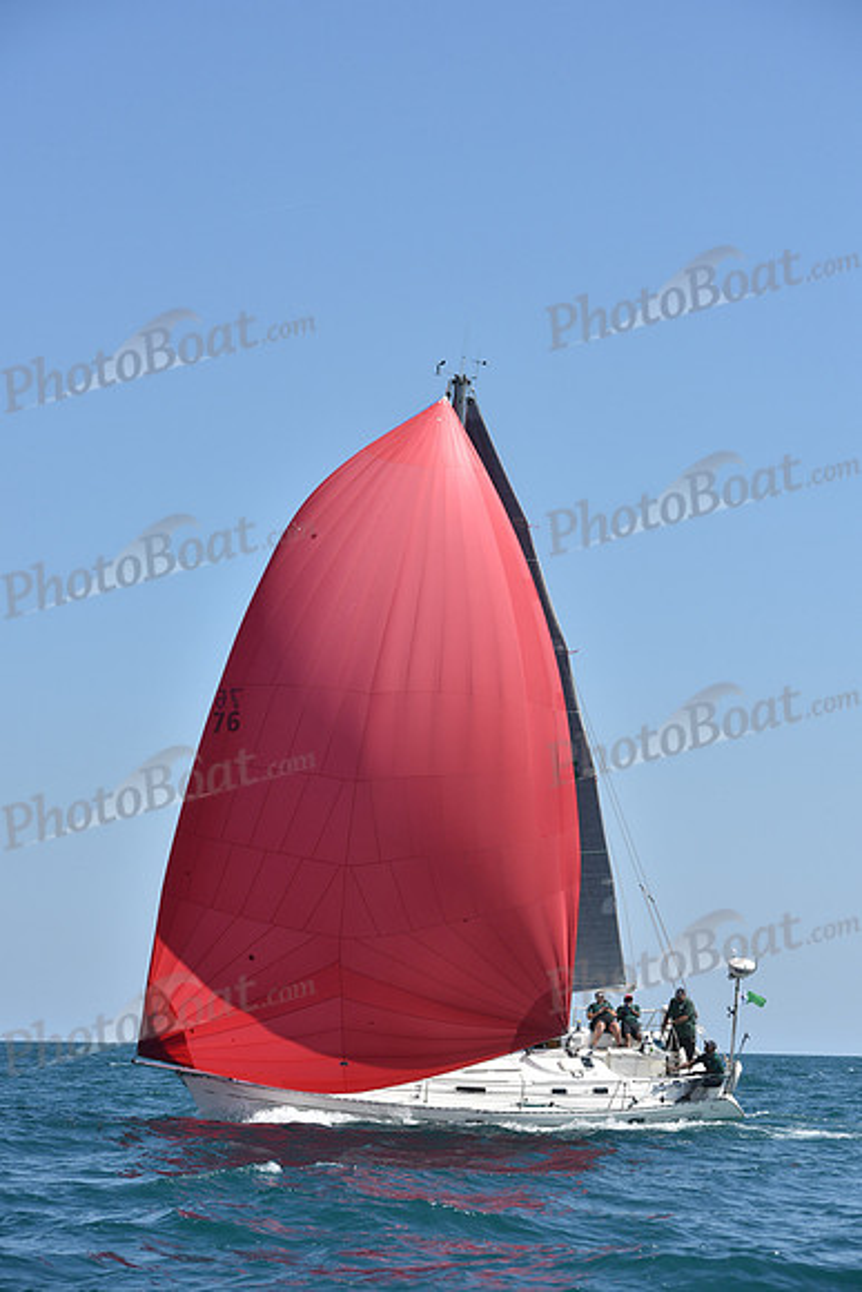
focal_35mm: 98
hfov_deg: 14.0
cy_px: 646
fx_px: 3517
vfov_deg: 20.8
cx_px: 431
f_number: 6.3
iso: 250
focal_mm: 98
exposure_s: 1/1600
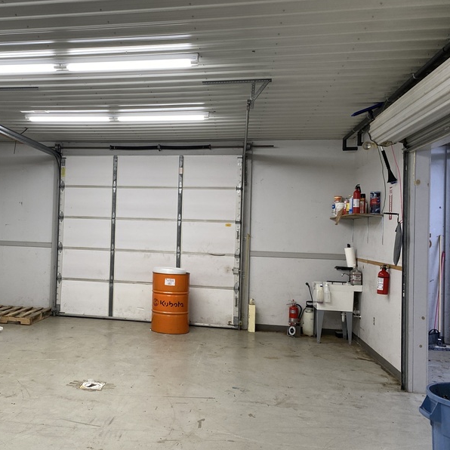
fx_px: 544
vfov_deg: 44.9
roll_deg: -1.6
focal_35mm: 37
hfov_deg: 43.5
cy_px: 220
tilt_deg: +1.9
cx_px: 112
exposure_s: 1/120
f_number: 1.8
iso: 125
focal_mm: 4.25
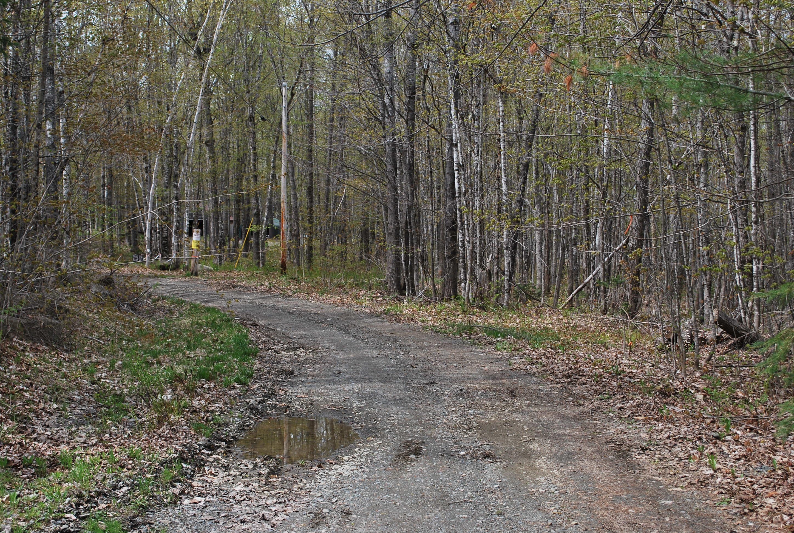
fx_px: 1160
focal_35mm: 52
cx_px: 397
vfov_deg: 25.9
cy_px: 266
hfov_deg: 37.8
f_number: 7.1
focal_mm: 35
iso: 100
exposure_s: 1/200
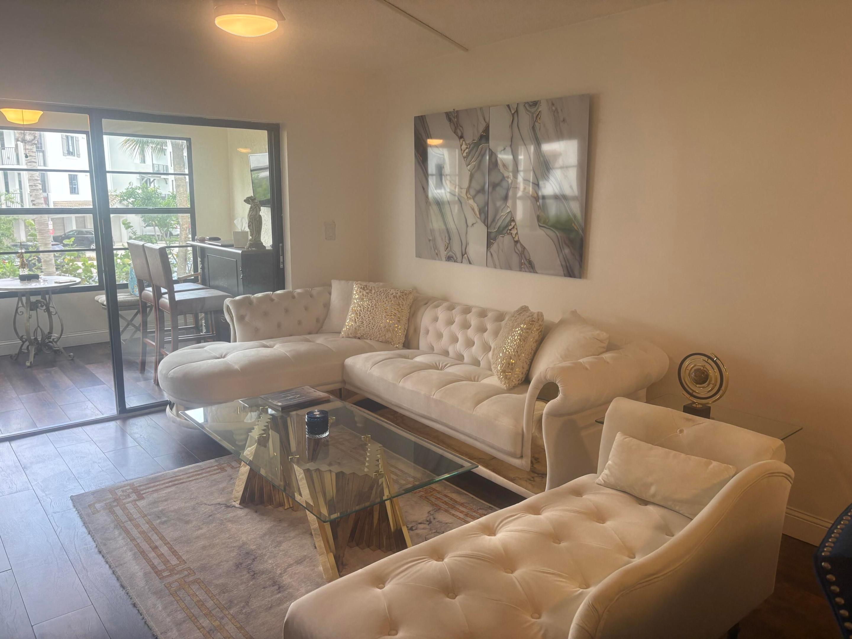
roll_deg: +0.7
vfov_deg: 53.1
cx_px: 426
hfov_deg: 67.3
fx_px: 640
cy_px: 320
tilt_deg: -9.0
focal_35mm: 26
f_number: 1.6
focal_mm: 5.96
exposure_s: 1/60
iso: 80
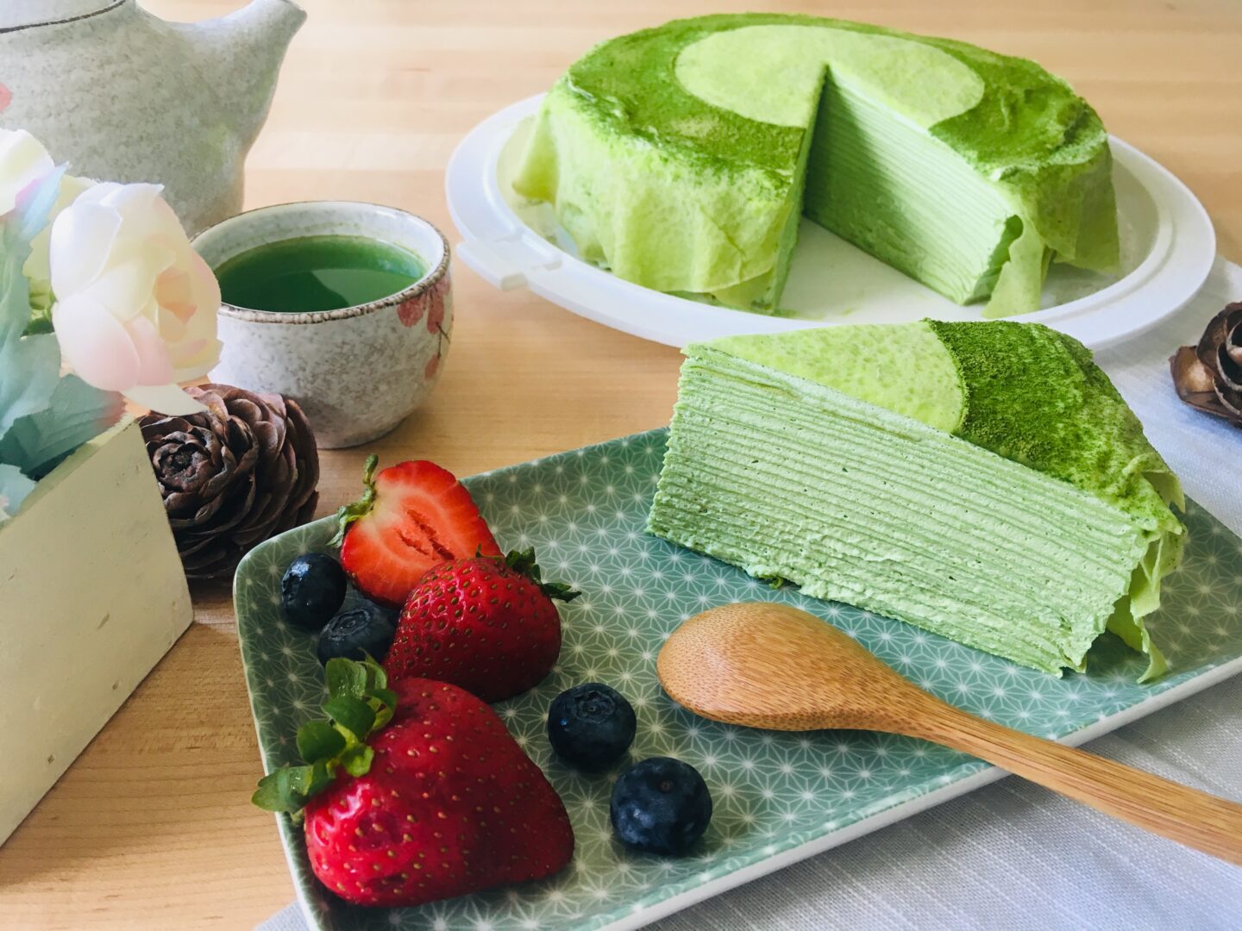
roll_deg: -2.0
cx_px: 621
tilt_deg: -37.0
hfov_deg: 61.7
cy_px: 466
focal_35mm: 29
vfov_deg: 48.2
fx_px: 1041
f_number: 2.2
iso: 25
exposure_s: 1/30
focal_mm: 4.15
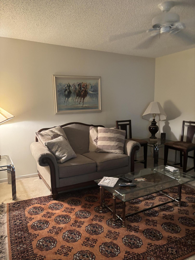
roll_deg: +0.7
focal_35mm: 26
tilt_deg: -8.7
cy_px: 130
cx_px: 98
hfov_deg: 53.1
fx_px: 195
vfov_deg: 67.3
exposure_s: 1/40
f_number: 1.6
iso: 500
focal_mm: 5.96
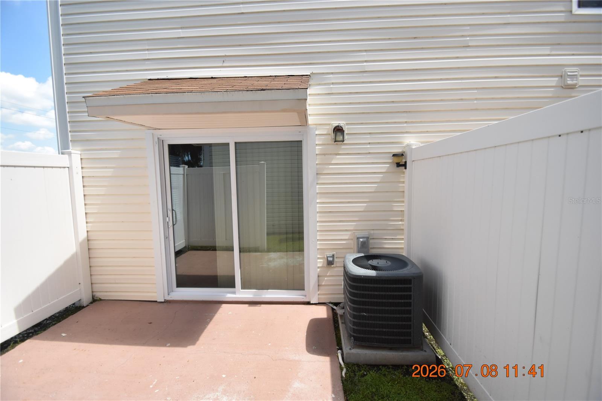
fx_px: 251
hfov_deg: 100.4
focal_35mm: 15
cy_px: 200
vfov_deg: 77.3
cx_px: 301
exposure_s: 1/4000
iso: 800
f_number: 3.5
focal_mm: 10
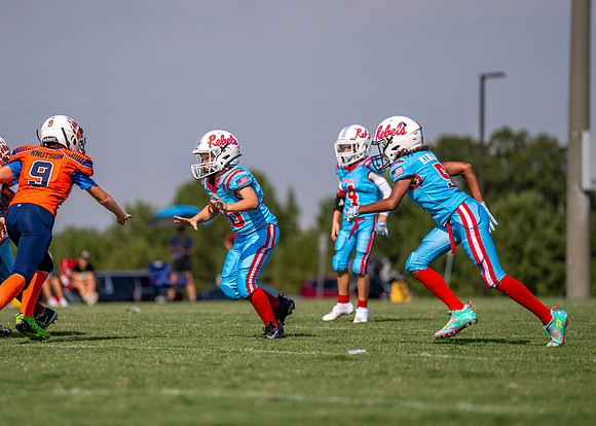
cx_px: 264
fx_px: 3856
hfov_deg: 8.8
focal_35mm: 228
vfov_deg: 6.3
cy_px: 215
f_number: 2.8
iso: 125
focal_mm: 200
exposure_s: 1/4000
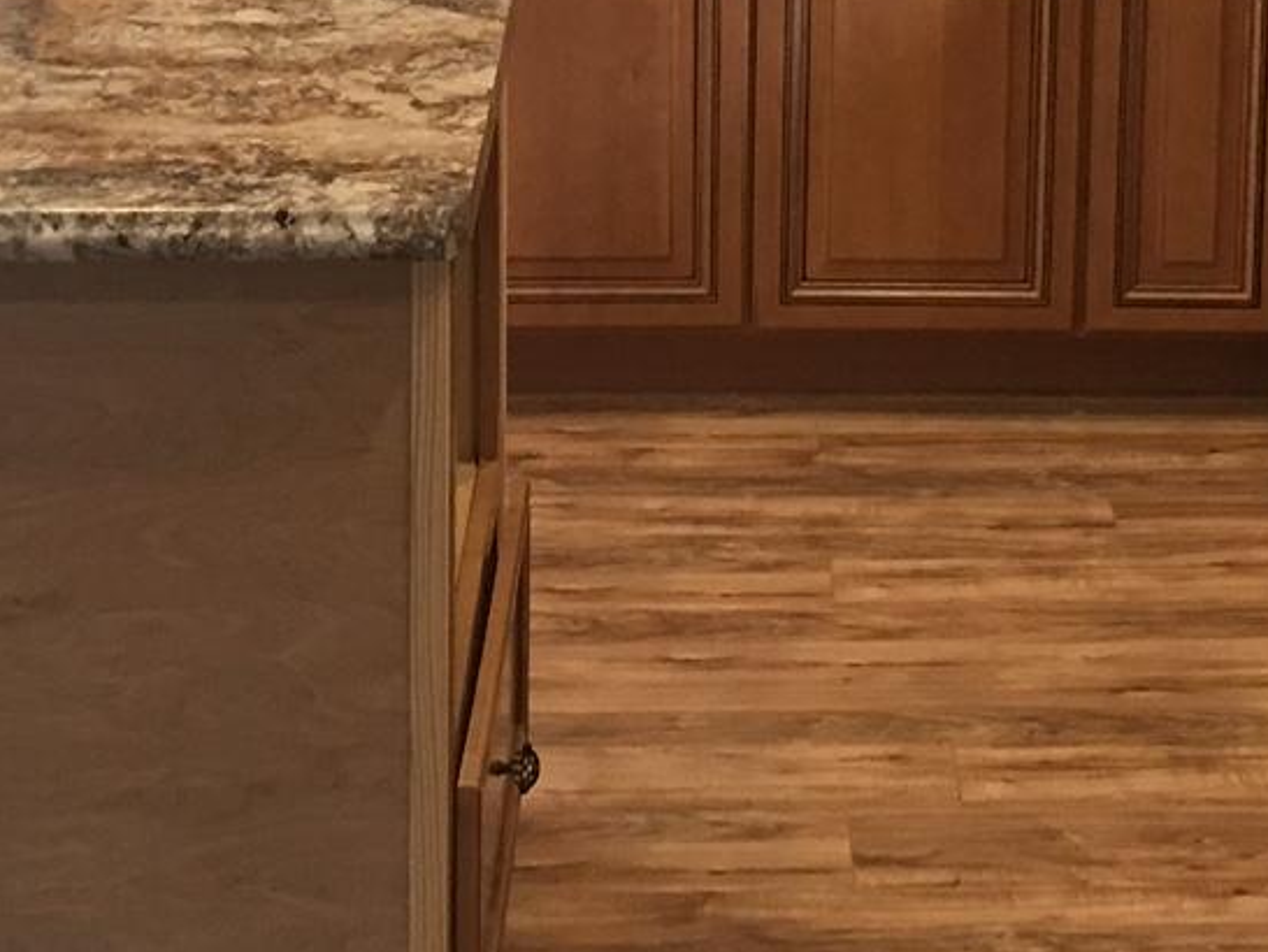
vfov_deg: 13.4
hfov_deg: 18.3
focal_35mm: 107
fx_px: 3921
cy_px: -207
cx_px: 889
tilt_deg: -5.9
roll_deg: -2.2
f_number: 2.2
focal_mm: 4.15
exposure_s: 1/15
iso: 50
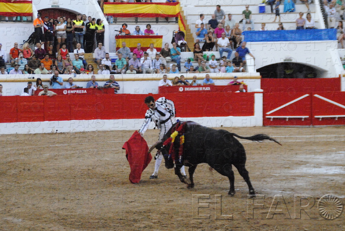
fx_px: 912
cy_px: 93
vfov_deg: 14.4
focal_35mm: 95
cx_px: 134
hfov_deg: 21.4
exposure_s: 1/1600
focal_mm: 50
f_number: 6.3
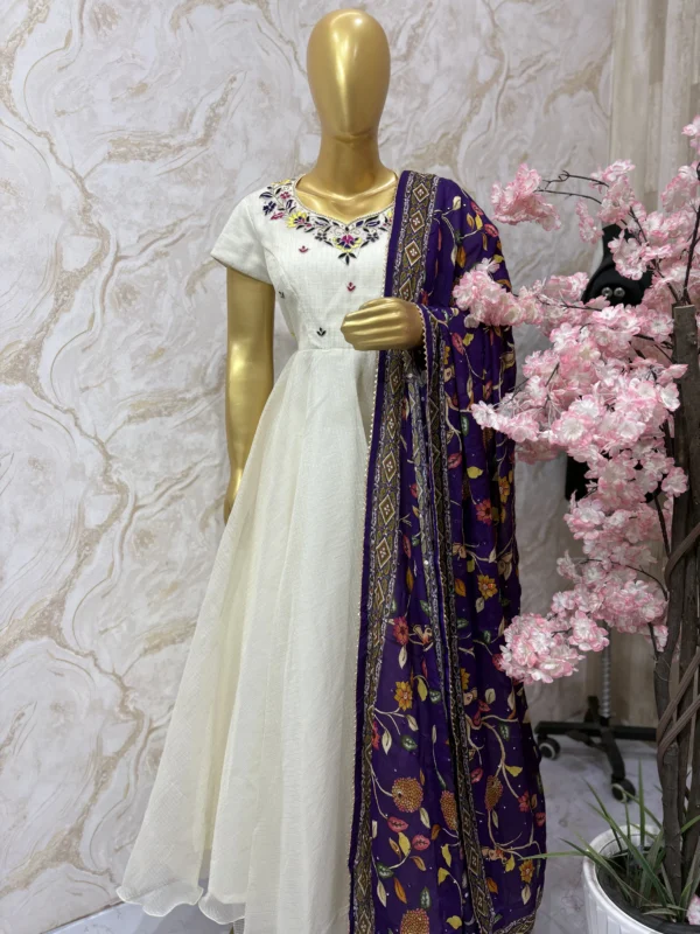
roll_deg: +0.7
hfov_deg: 53.1
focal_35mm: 26
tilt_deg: -10.0
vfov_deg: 67.3
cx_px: 350
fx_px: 701
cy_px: 467
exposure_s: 1/100
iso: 64
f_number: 1.6
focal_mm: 6
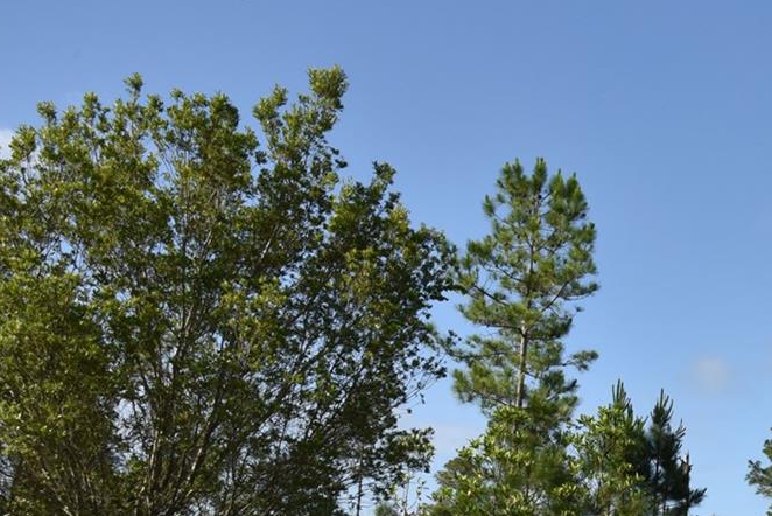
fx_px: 1244
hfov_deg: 29.9
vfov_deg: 22.2
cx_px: 904
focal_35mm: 58
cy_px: 564
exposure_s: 1/800
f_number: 14
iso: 1250
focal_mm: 24
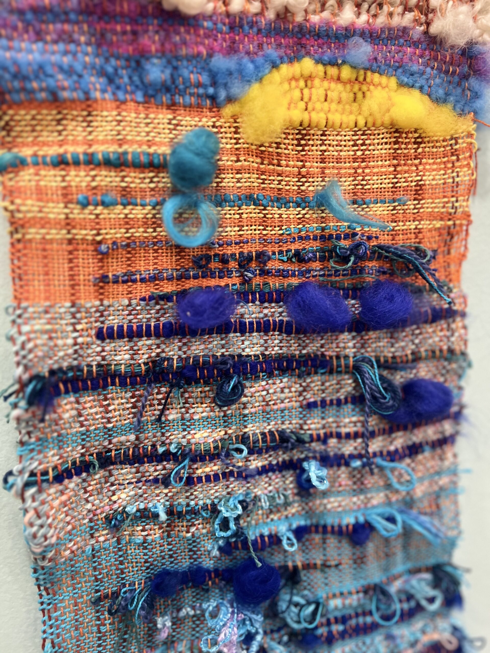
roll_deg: +1.4
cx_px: 245
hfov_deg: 53.1
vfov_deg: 67.3
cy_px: 326
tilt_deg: -9.5
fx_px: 491
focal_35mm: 26
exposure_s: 1/60
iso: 160
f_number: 1.5
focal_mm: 5.7
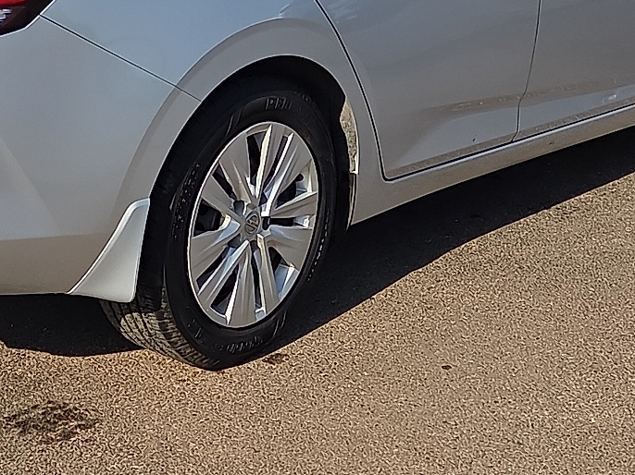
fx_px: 1669
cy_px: 0
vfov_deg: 15.9
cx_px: 136
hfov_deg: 21.3
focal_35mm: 91
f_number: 1.8
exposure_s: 1/3333
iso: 25
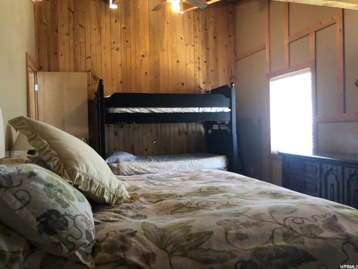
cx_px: 179
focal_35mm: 28
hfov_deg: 63.4
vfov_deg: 49.7
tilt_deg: +3.9
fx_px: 290
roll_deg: -0.5
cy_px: 134
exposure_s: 1/5
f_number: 1.8
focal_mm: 3.99
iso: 80
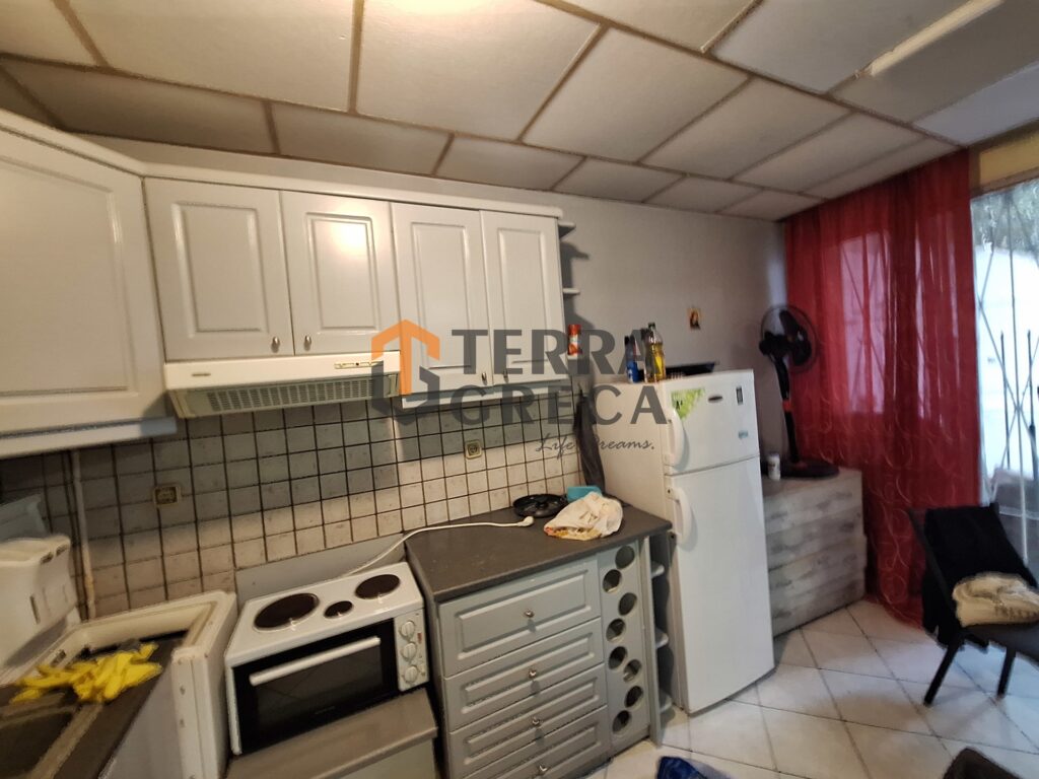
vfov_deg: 89.9
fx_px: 390
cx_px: 520
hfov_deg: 106.2
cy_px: 390
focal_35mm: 13
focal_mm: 1.74
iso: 200
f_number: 2.2
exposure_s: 1/25
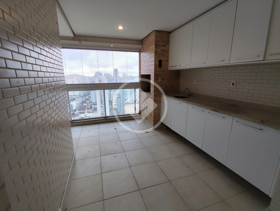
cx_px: 140
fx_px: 129
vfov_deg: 78.2
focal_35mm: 16
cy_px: 106
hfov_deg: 94.5
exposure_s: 1/218
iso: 50
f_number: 2.2
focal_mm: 1.65
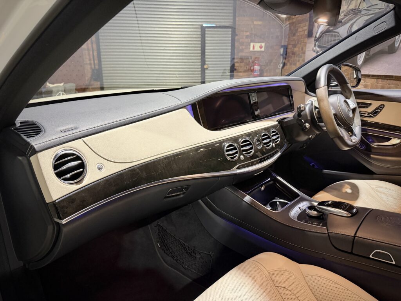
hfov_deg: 71.6
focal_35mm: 24
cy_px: 150
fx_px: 278
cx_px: 200
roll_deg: -0.3
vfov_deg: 56.8
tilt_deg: -17.1
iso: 500
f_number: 1.78
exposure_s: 1/50
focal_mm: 6.76
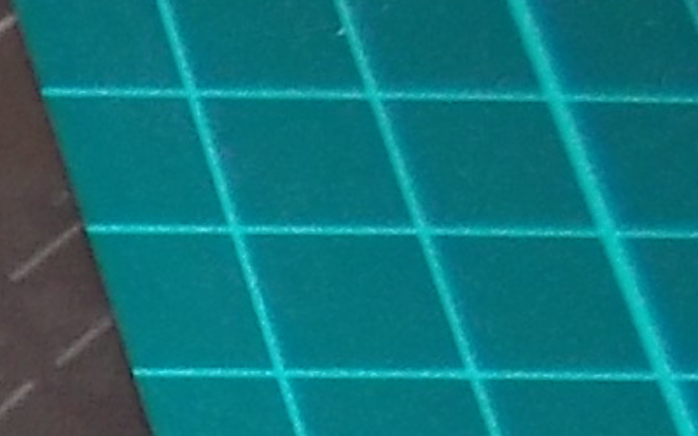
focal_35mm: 175
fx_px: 3328
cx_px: -1228
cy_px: 1047
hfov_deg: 9.8
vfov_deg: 7.1
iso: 200
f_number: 3.3
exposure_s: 1/30
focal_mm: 4.1
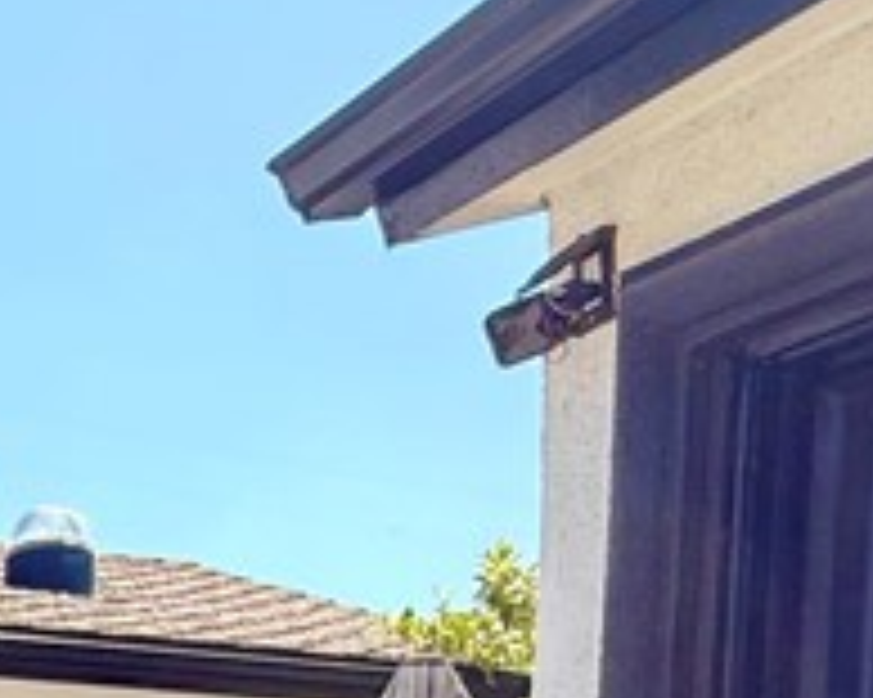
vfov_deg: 18.7
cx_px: -252
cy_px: 1058
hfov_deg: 23.5
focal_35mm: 72
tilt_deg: -1.3
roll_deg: -0.5
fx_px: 1859
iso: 50
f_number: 2.2
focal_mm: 2.22
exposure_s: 1/1235
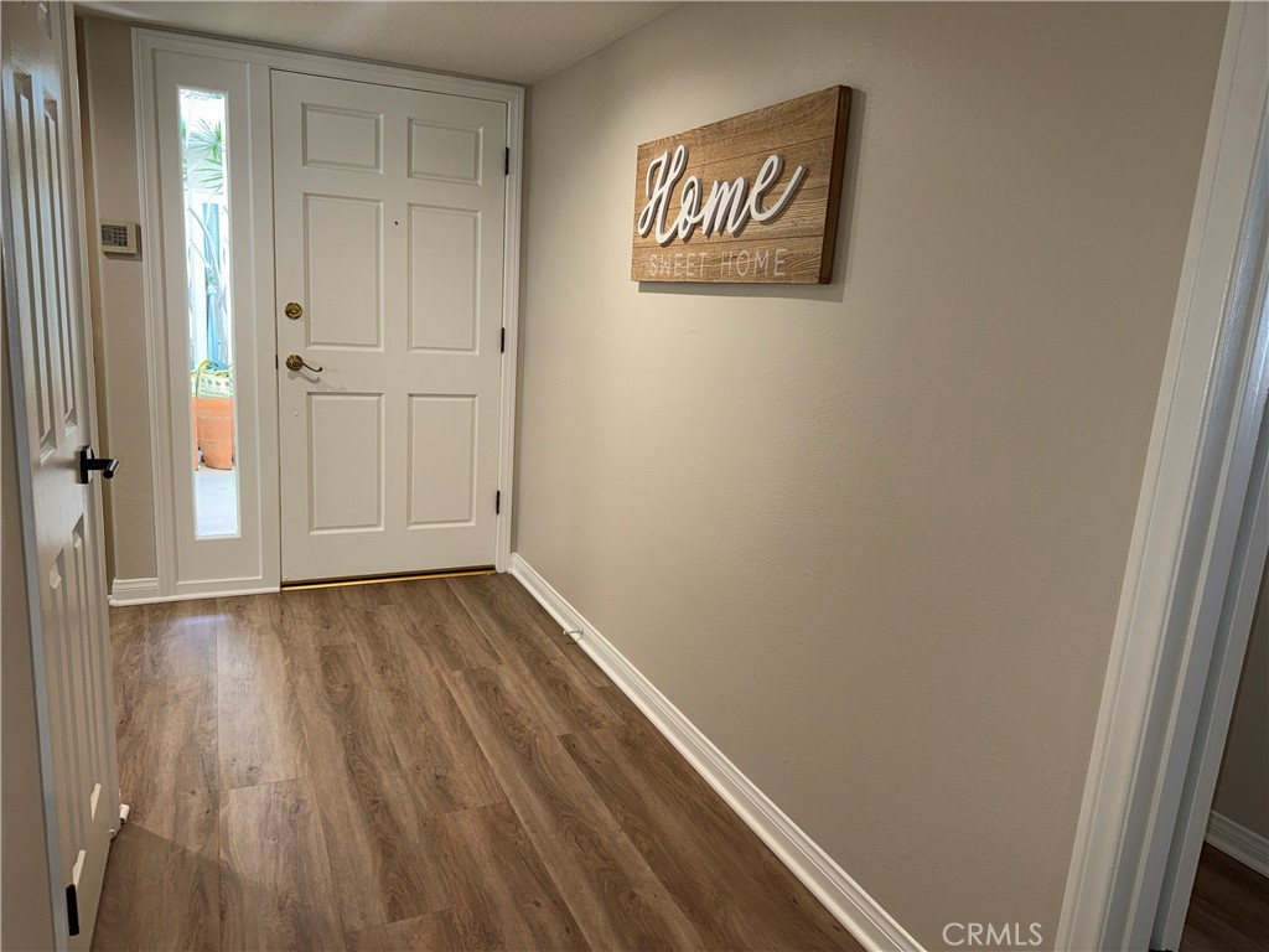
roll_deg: -3.9
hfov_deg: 71.6
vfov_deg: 56.8
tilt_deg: -11.4
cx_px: 634
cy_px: 476
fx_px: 880
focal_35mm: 24
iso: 64
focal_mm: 6.76
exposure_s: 1/36
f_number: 1.78
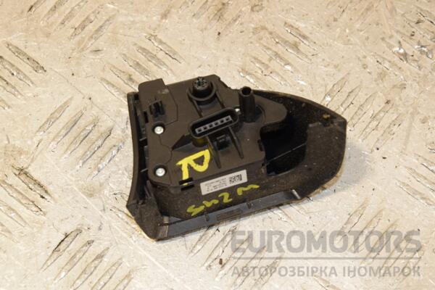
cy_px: 145
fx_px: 1359
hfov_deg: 18.2
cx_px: 218
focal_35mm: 112
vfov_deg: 12.2
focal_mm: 75
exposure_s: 1/100
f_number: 9
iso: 800
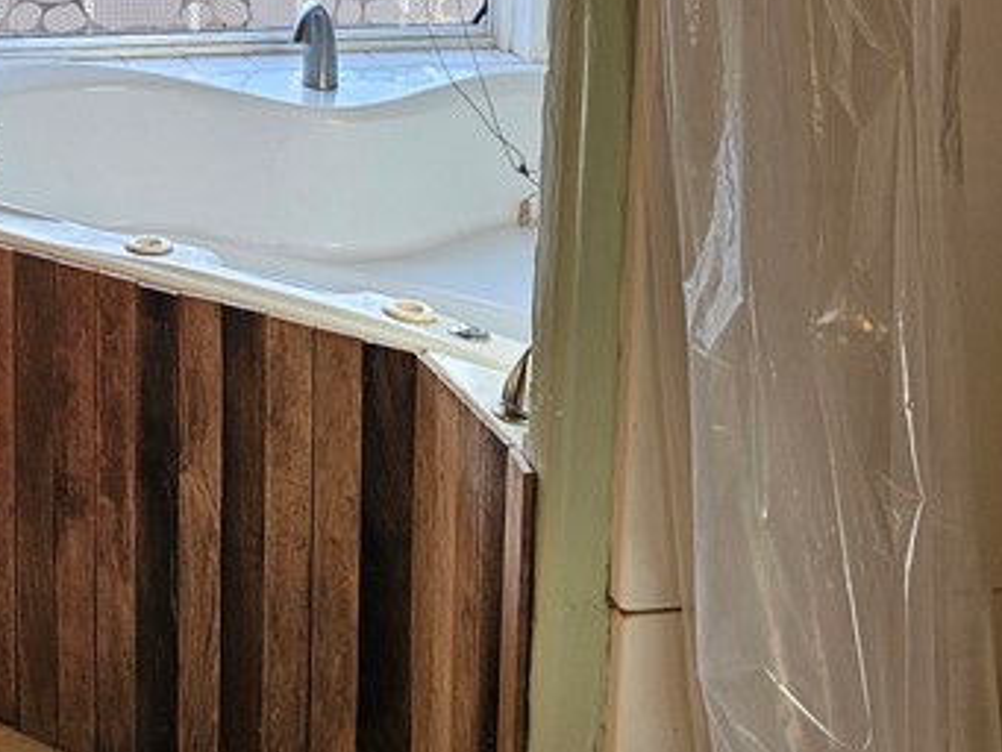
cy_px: -141
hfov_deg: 26.5
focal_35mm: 69
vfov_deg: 20.1
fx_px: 1998
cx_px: -21
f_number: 1.7
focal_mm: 6.3
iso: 50
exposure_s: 1/120
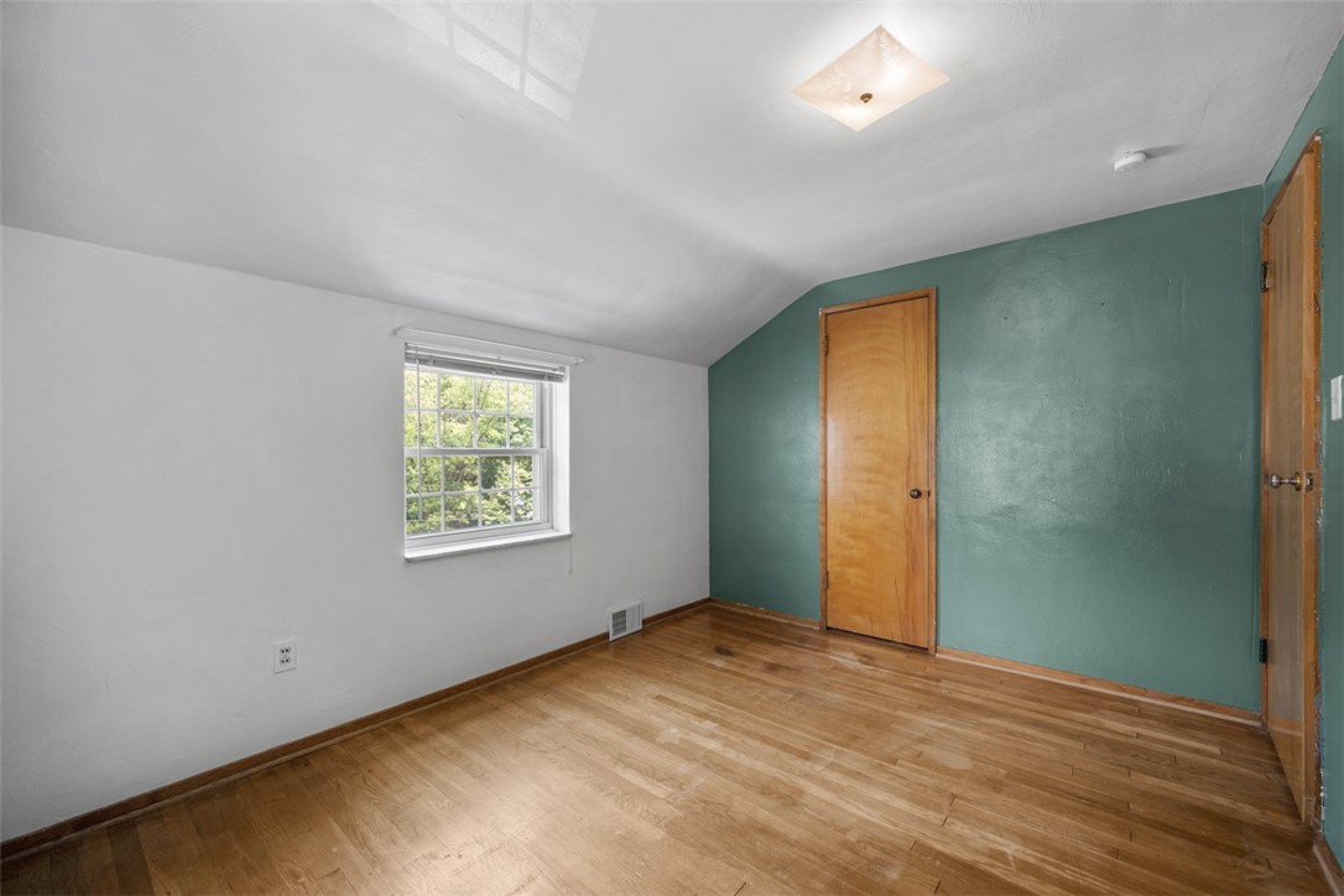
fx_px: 523
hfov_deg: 104.3
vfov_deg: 81.2
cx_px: 672
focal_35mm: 14
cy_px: 448
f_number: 8
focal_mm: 14
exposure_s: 2
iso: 400
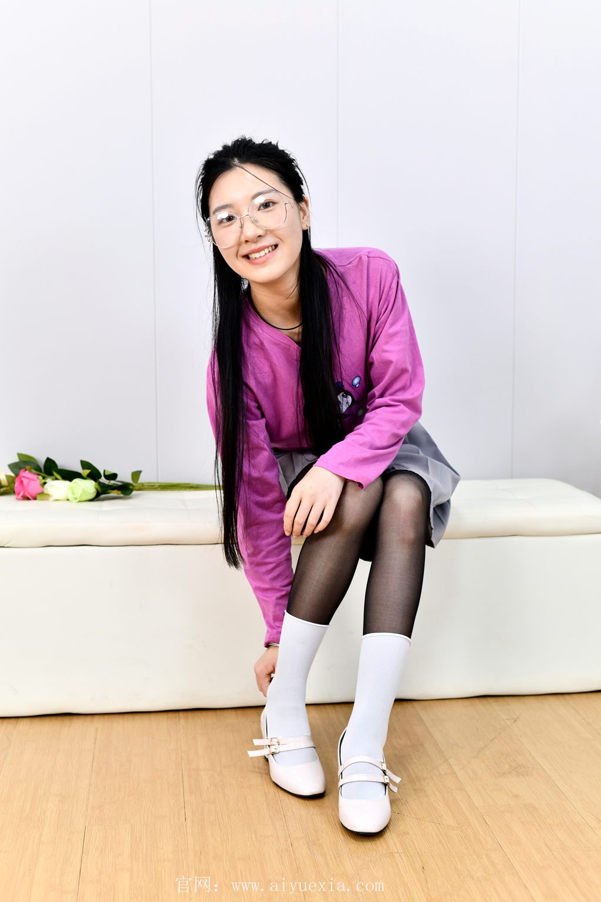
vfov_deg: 39.6
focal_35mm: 50
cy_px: 451
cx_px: 300
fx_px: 1252
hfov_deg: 27.0
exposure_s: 1/100
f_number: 4.5
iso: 800
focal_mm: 50
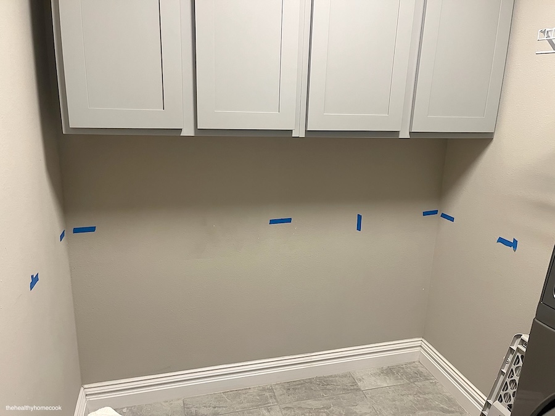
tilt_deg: -15.4
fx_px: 417
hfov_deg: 67.3
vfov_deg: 53.1
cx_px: 278
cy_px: 208
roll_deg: -1.1
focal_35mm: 26
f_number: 1.6
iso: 250
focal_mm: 5.1
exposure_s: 1/60
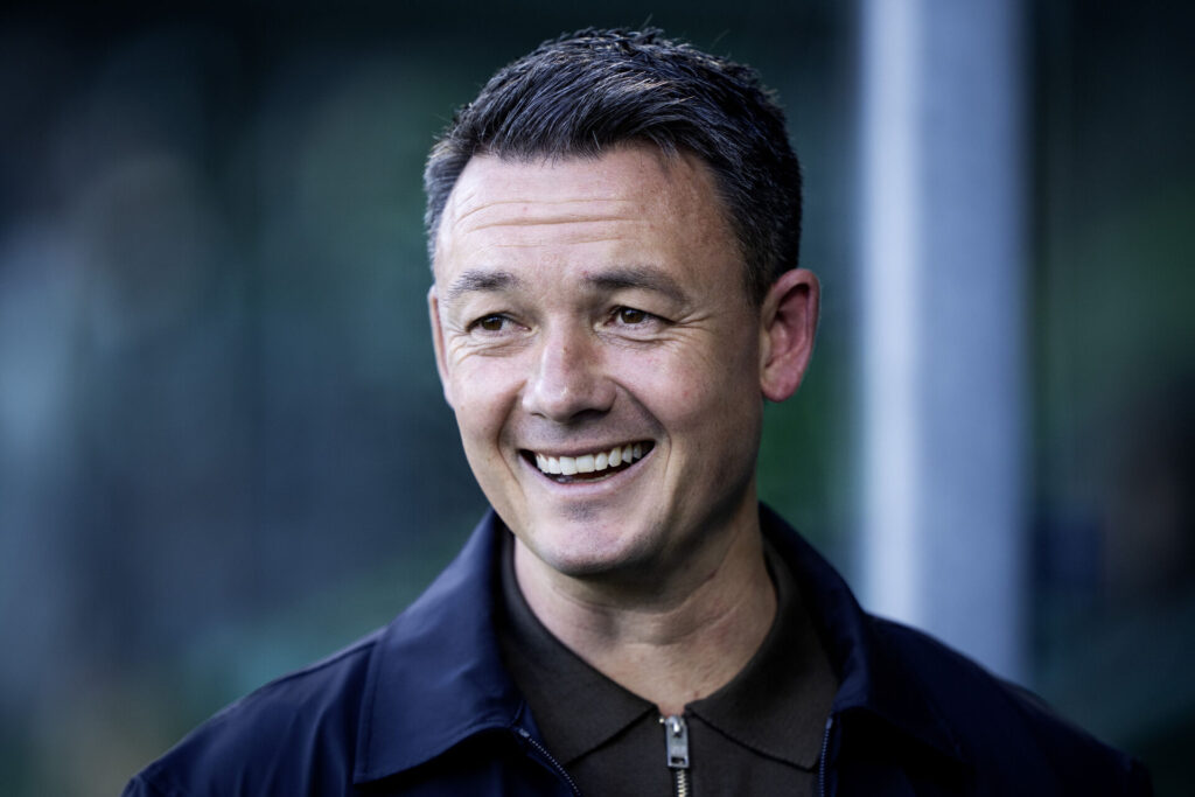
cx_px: 598
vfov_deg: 3.4
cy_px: 398
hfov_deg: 5.2
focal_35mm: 400
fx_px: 13279
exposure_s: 1/1000
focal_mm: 400
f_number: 2.8
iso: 1000
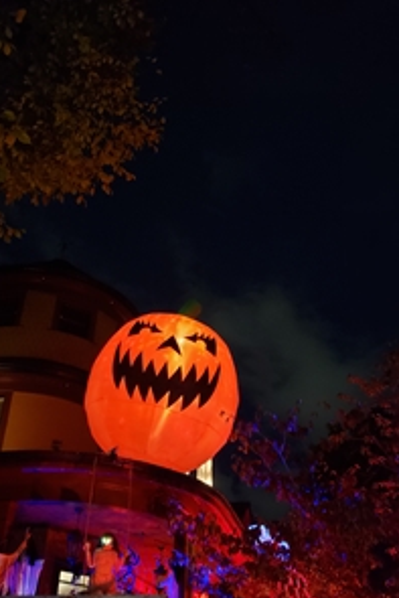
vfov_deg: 57.0
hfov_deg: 39.9
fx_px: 548
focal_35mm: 33
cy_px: 334
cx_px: 166
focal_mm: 4.3
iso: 640
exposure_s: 1/10
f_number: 1.5
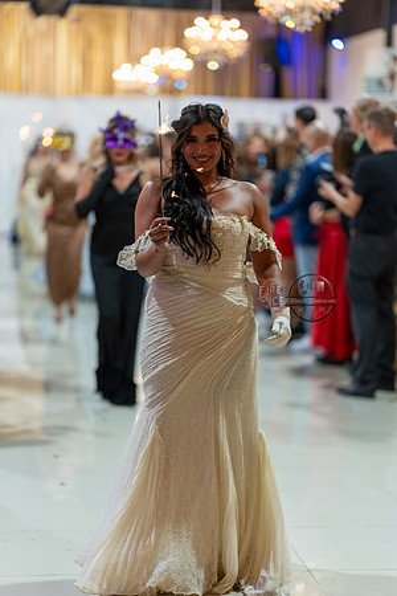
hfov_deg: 16.1
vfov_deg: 23.9
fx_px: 1406
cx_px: 198
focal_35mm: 85
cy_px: 298
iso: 200
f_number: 1.4
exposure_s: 1/160
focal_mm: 85
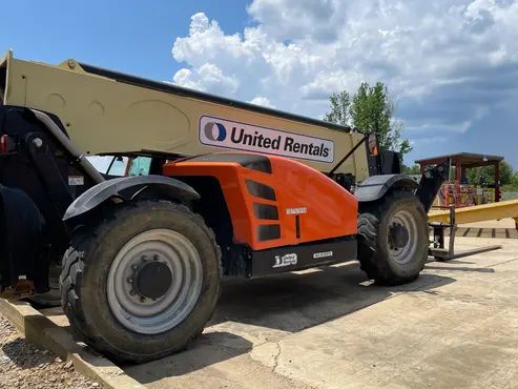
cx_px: 247
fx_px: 434
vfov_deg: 48.2
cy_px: 200
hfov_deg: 61.6
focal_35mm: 29
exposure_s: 1/5291
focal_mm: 4.2
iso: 50
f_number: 1.6
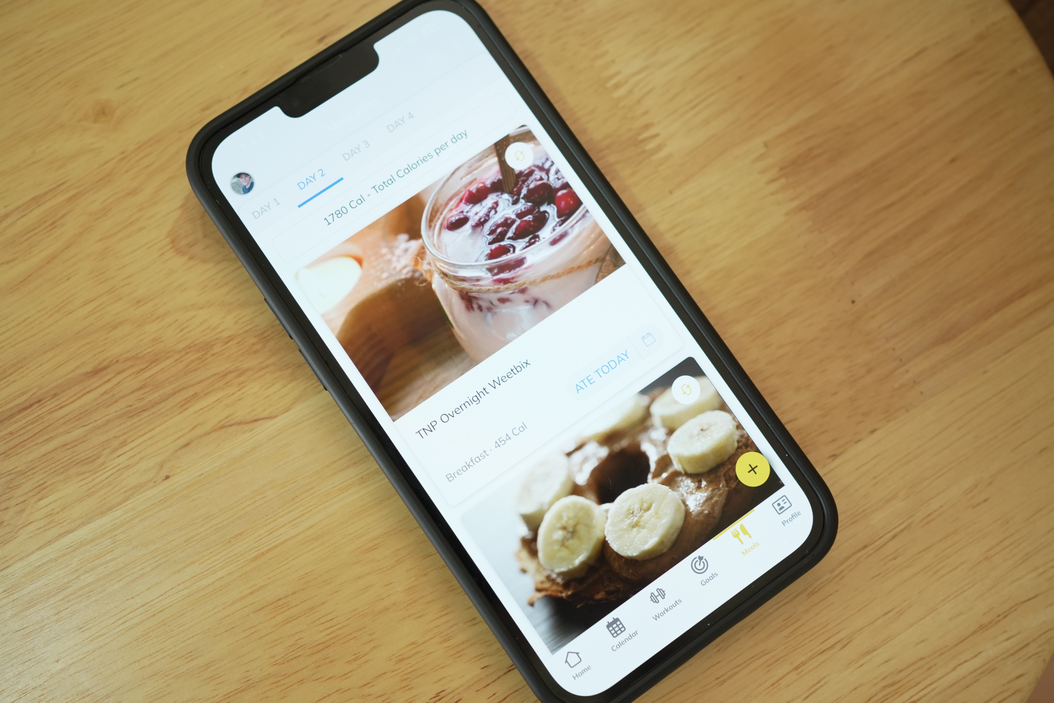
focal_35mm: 36
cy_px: 358
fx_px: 1054
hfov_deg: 53.1
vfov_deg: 36.9
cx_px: 519
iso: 1250
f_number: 4
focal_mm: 35
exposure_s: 1/100
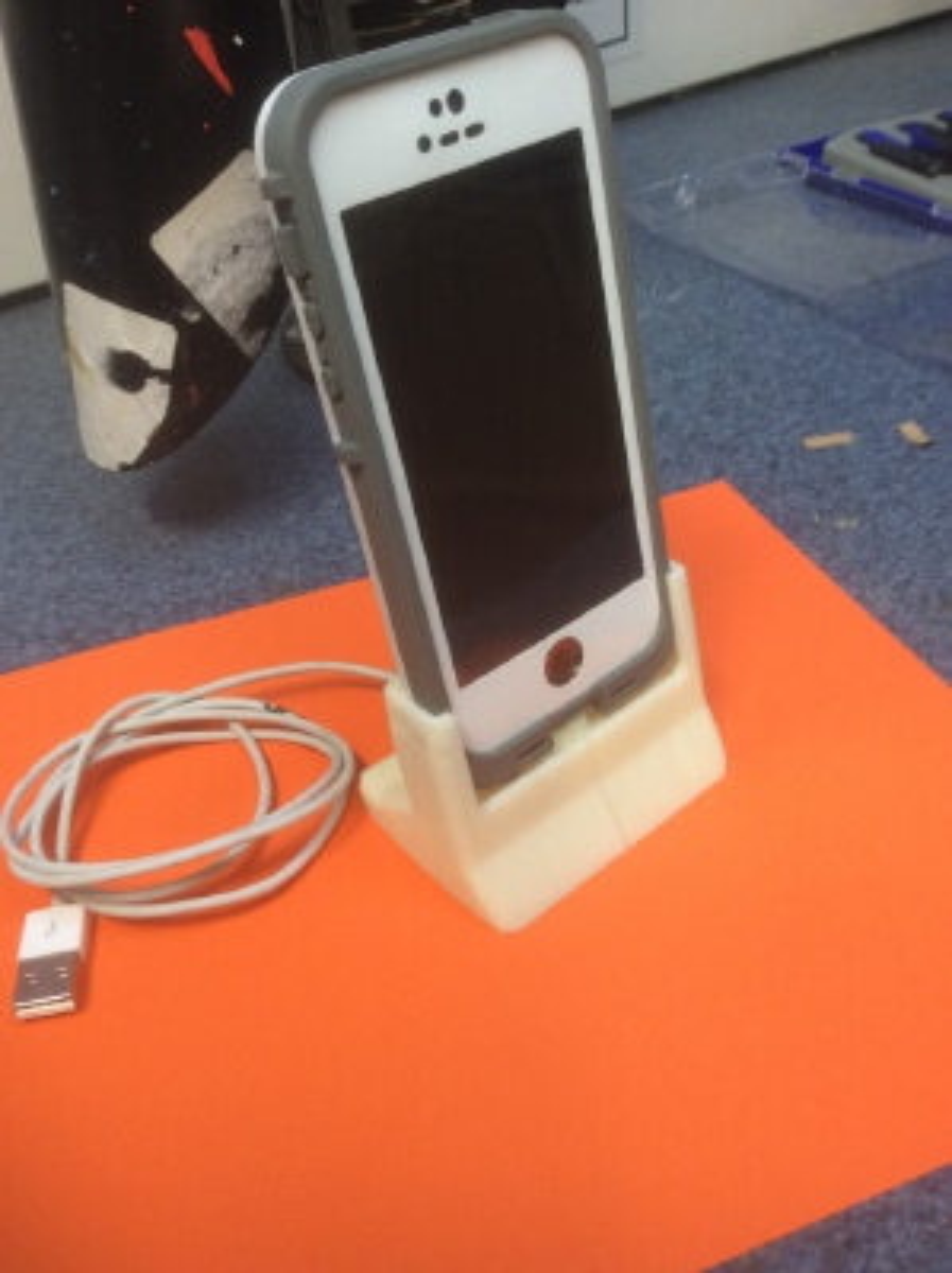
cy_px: 636
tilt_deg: -39.0
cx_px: 476
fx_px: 1176
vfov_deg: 56.9
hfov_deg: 44.1
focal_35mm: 32
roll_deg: +5.9
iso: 80
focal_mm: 3.3
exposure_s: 1/24
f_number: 2.4
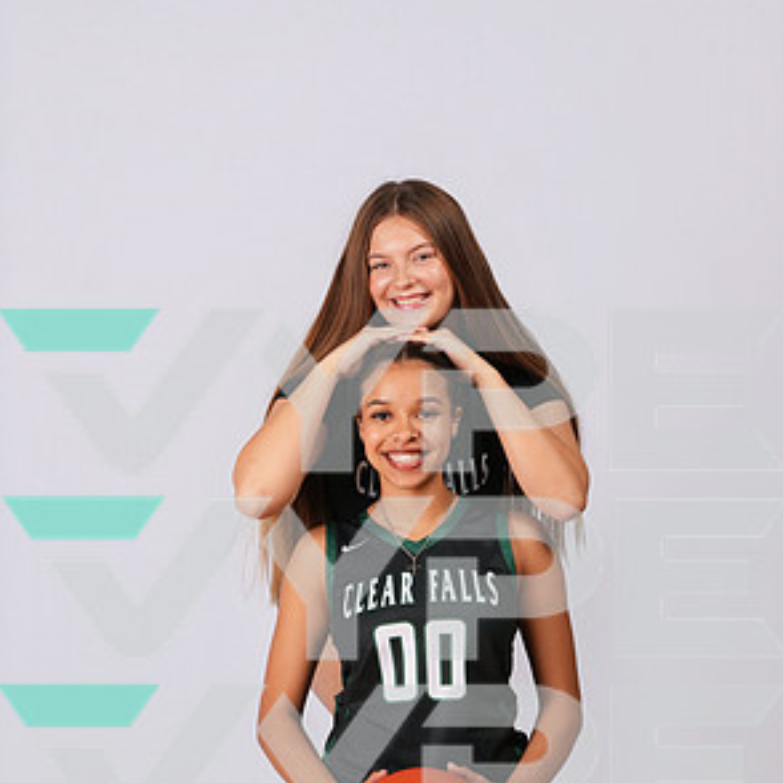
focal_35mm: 112
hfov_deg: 15.6
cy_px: 581
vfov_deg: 15.5
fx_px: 2866
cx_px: 397
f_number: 11
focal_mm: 86
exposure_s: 1/200
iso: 400
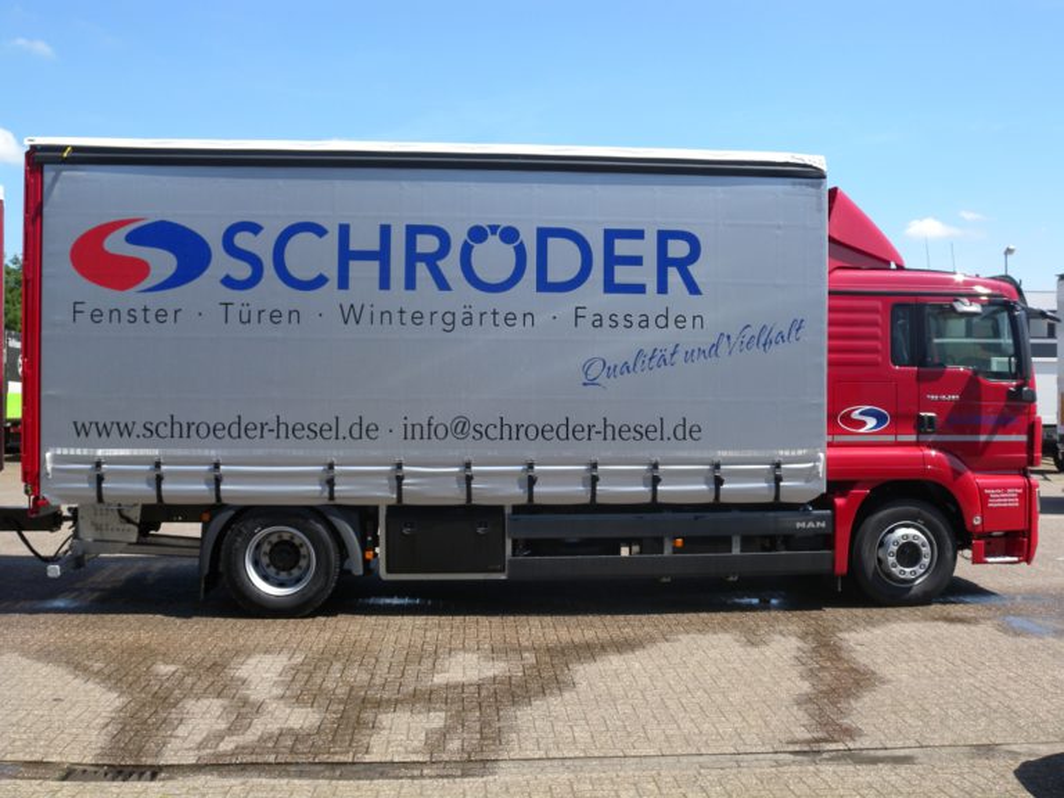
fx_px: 1045
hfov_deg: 54.0
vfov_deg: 41.8
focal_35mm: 34
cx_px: 532
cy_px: 399
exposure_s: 1/300
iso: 64
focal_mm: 7.3
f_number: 5
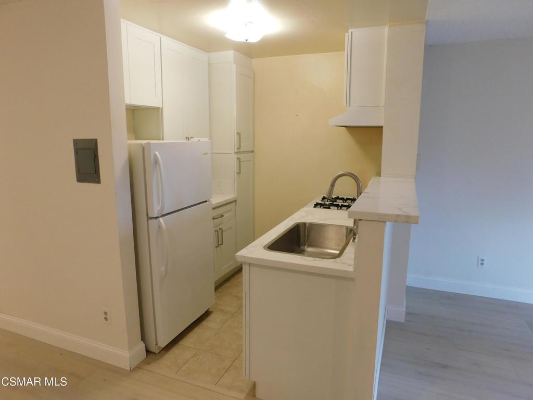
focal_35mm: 23
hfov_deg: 73.9
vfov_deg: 58.9
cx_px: 266
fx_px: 354
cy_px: 200
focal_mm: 4
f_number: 3
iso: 200
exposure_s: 1/30
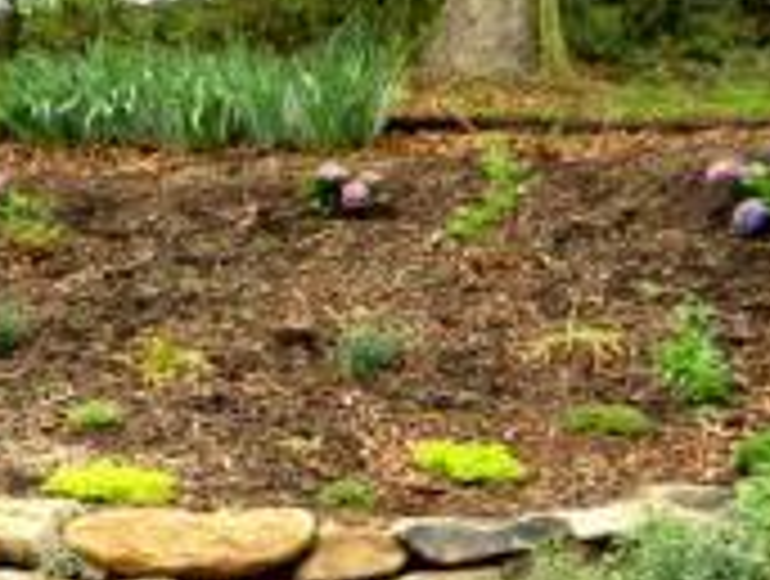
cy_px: 584
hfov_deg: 22.1
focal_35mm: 78
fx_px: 1739
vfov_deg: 18.5
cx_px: -266
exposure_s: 1/400
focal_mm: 4
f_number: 3.4
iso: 160
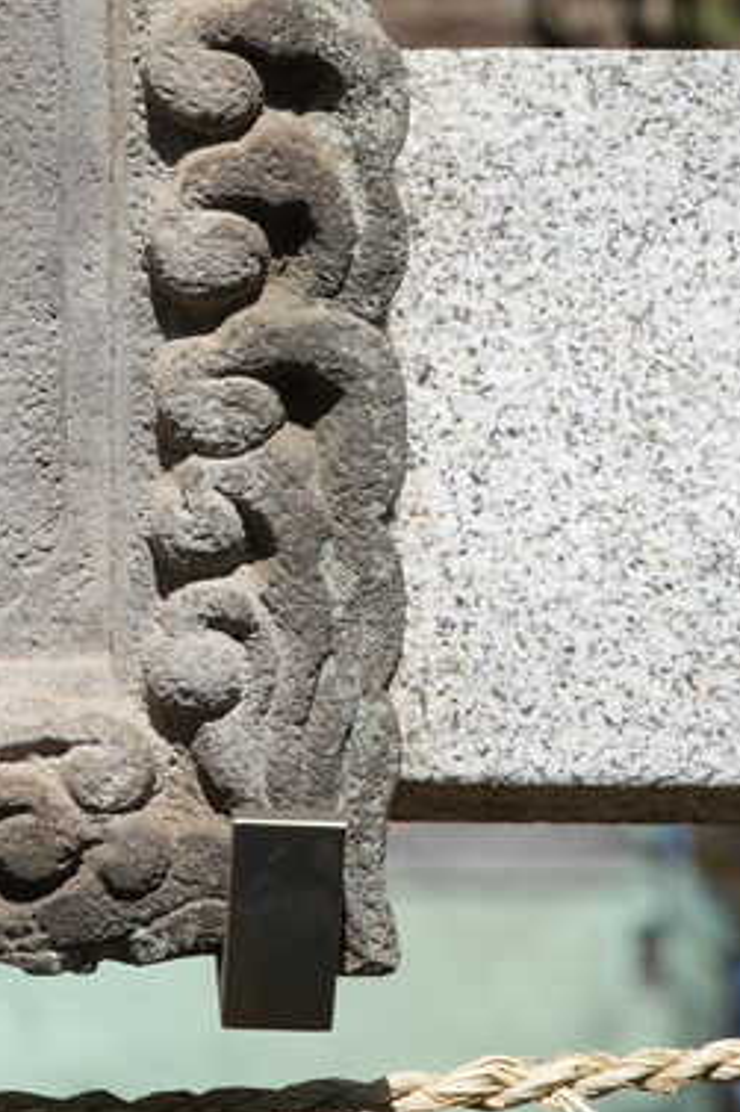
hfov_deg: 4.2
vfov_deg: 6.3
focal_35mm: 326
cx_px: -189
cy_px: -195
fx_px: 10060
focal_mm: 80
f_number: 8
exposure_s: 1/320
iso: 100
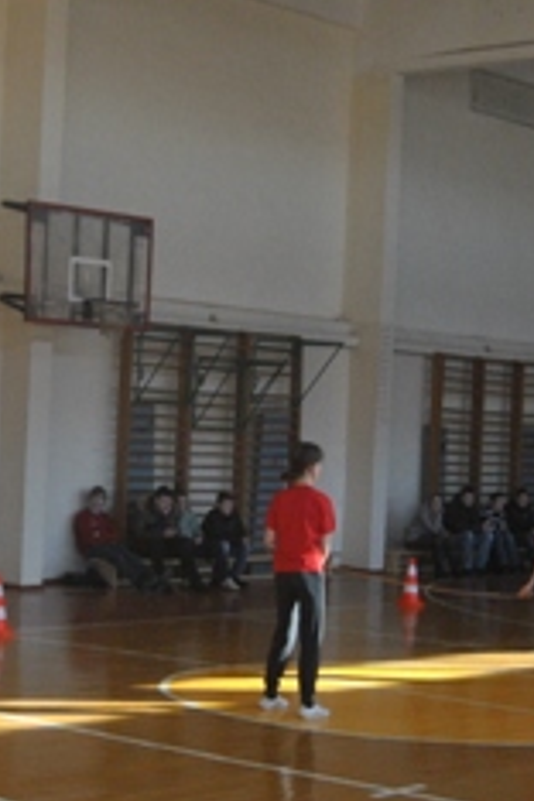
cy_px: 428
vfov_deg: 24.8
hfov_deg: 16.6
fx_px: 1824
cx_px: 144
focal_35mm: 82
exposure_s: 1/500
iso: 560
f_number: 3.5
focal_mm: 20
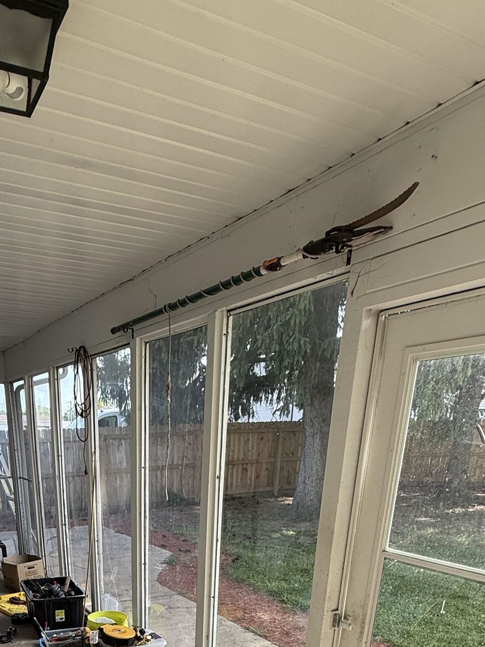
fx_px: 542
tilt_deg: -22.9
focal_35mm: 29
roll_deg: -0.3
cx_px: 147
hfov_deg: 47.1
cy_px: 655
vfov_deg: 49.5
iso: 64
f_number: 2.2
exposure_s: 1/303
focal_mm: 2.22
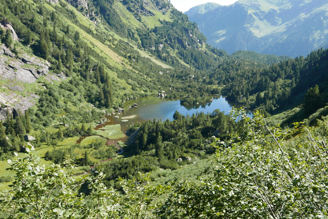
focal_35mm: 40
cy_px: 110
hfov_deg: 48.4
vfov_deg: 33.5
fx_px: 365
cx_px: 164
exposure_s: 1/250
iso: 200
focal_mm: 17.9
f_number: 5.6
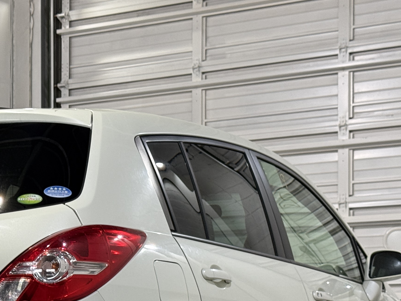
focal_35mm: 112
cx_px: 58
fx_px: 1297
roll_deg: -0.3
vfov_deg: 13.0
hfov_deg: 17.4
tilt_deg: +1.6
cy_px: 314
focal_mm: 6.76
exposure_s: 1/60
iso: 80
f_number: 1.78
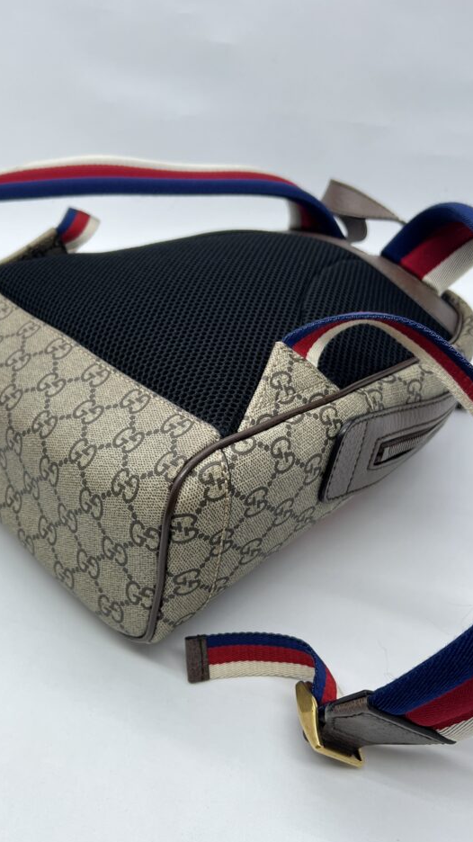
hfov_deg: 37.6
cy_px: 452
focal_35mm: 31
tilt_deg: -36.4
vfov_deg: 62.6
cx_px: 182
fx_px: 692
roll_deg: -0.3
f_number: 1.5
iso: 50
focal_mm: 5.7
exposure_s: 1/100
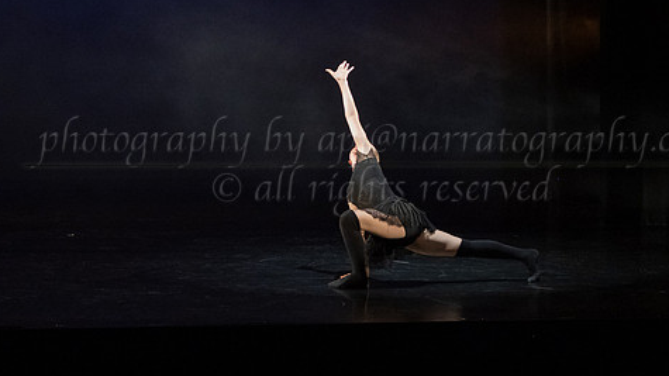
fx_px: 1916
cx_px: 306
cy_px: 203
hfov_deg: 19.8
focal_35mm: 108
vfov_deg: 11.2
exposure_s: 1/400
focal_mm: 66
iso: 4000
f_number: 3.2
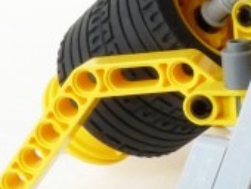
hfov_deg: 14.6
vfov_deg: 11.7
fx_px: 922
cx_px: 356
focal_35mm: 127
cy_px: 63
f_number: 8
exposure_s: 1/40
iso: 100
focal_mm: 4.8
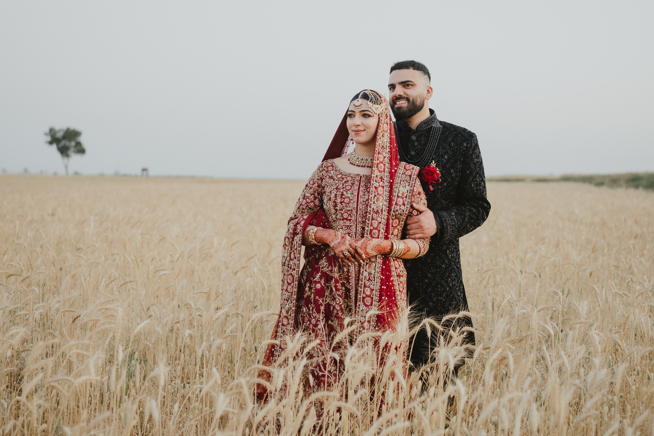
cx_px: 327
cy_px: 218
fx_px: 945
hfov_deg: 38.2
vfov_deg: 26.0
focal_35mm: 52
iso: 3200
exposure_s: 1/800
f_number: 1.6
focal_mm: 35
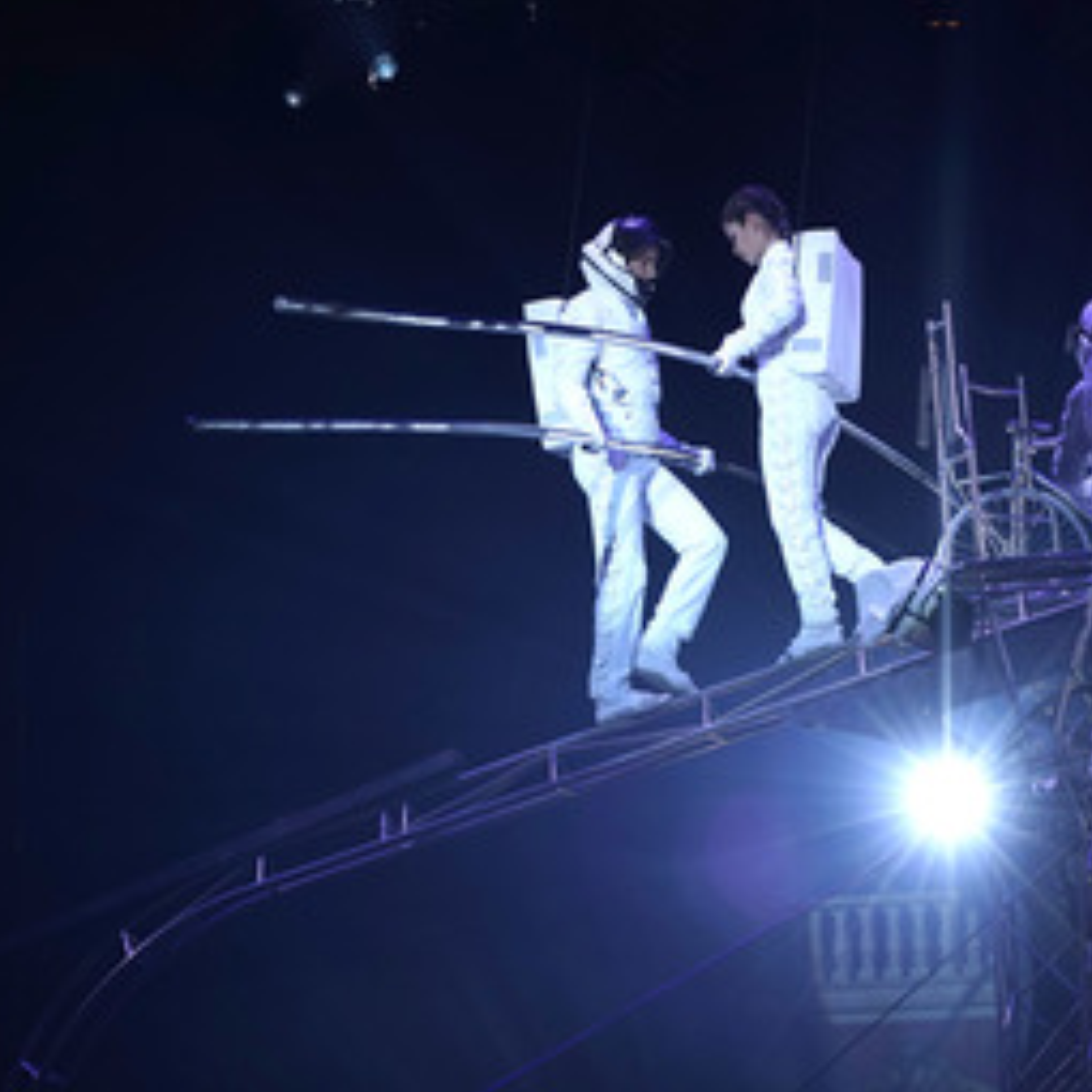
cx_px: 803
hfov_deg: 22.0
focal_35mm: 78
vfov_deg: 22.2
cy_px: 604
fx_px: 2784
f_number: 3.2
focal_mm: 52
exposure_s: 1/500
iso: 1000
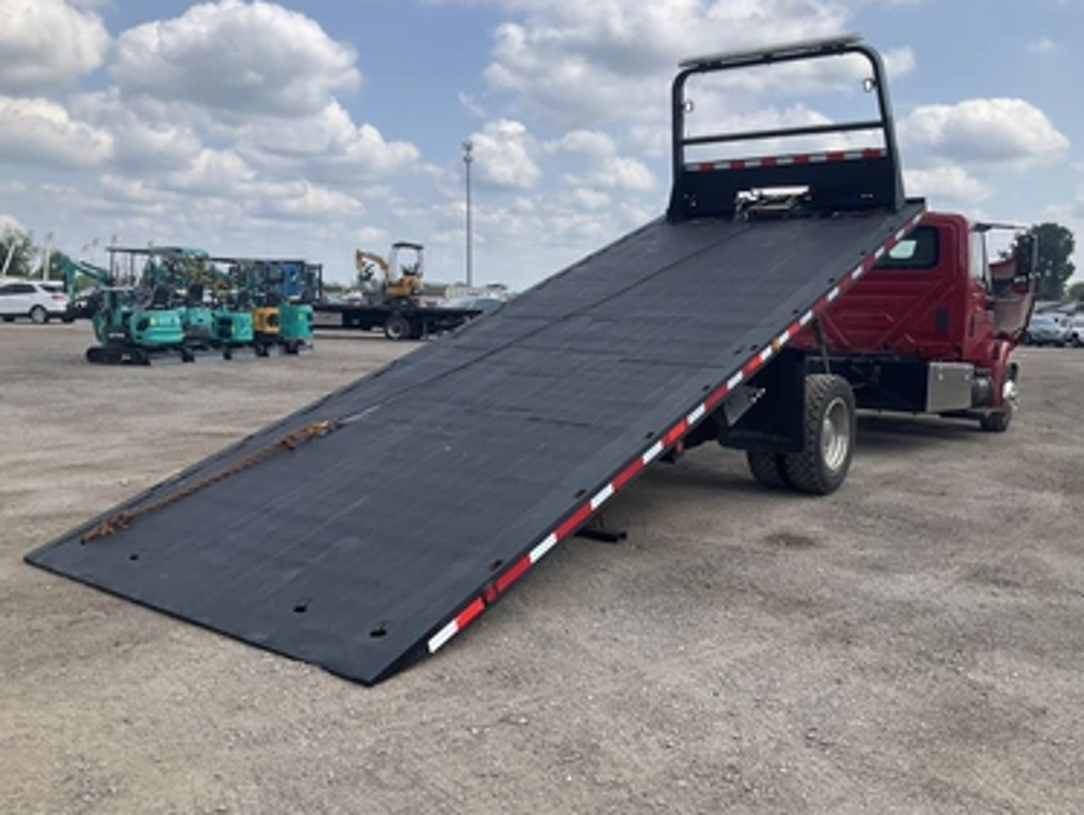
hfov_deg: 58.3
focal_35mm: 31
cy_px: 406
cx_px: 559
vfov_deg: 45.5
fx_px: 971
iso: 25
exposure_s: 1/1626
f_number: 1.8
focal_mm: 3
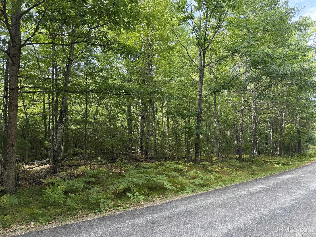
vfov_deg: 56.8
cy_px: 118
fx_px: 219
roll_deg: +1.8
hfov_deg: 71.6
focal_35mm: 24
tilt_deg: +6.1
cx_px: 158
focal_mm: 6.76
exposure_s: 1/172
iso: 80
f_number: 1.78
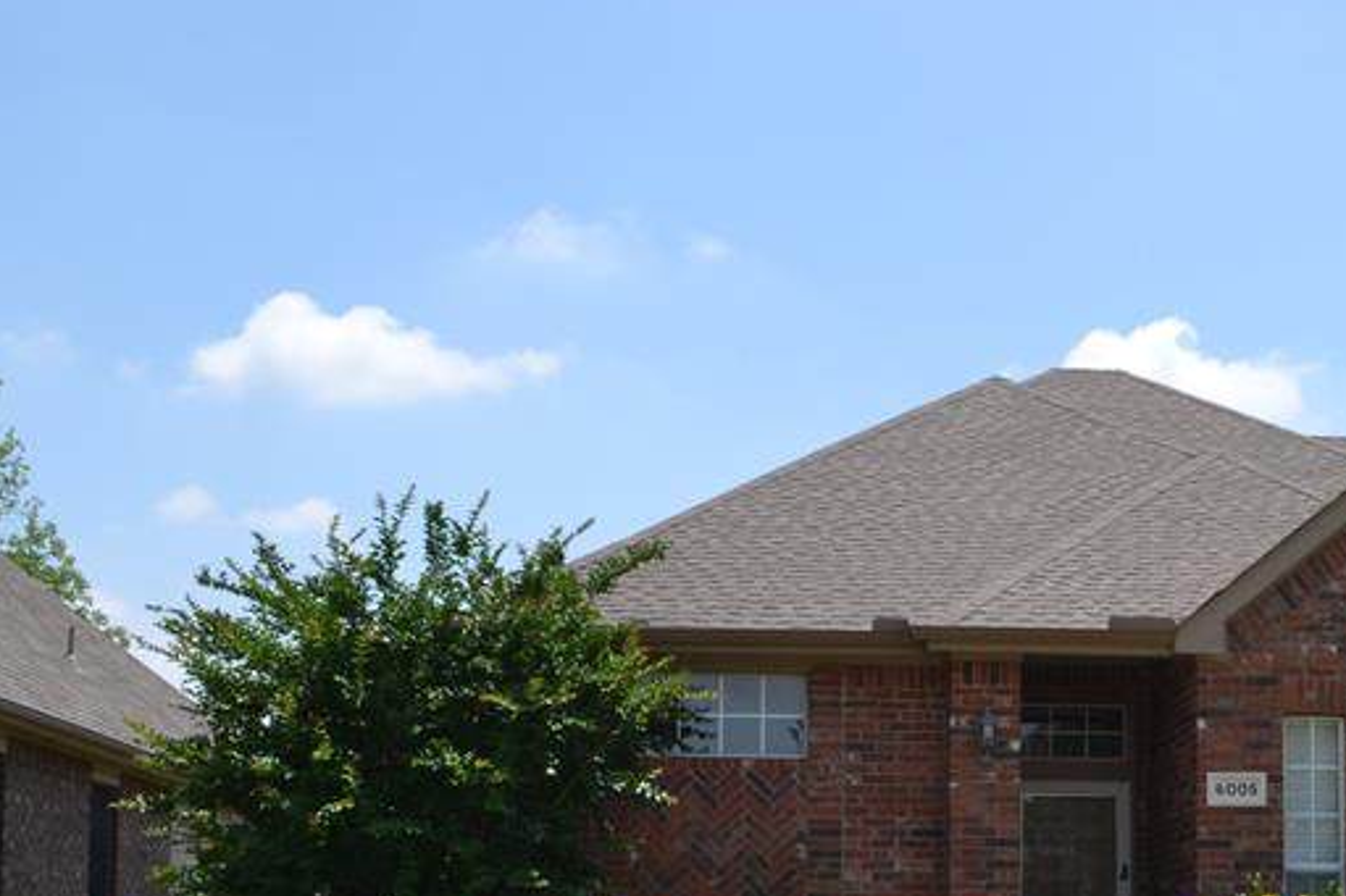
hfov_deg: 29.6
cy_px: 822
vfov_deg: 20.2
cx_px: 1133
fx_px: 2467
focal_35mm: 66
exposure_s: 1/200
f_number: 9
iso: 100
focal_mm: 22
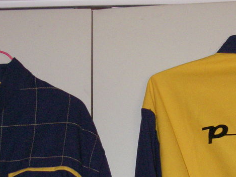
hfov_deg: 24.1
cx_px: 141
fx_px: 552
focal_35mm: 81
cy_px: 137
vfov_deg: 18.1
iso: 400
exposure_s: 1/40
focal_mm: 6.3
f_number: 3.3
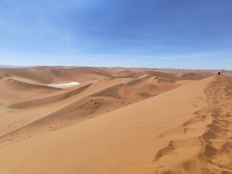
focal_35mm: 15
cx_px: 116
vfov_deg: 81.8
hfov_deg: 98.1
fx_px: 101
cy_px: 87
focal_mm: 1.64
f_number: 2.2
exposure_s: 1/2056
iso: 50
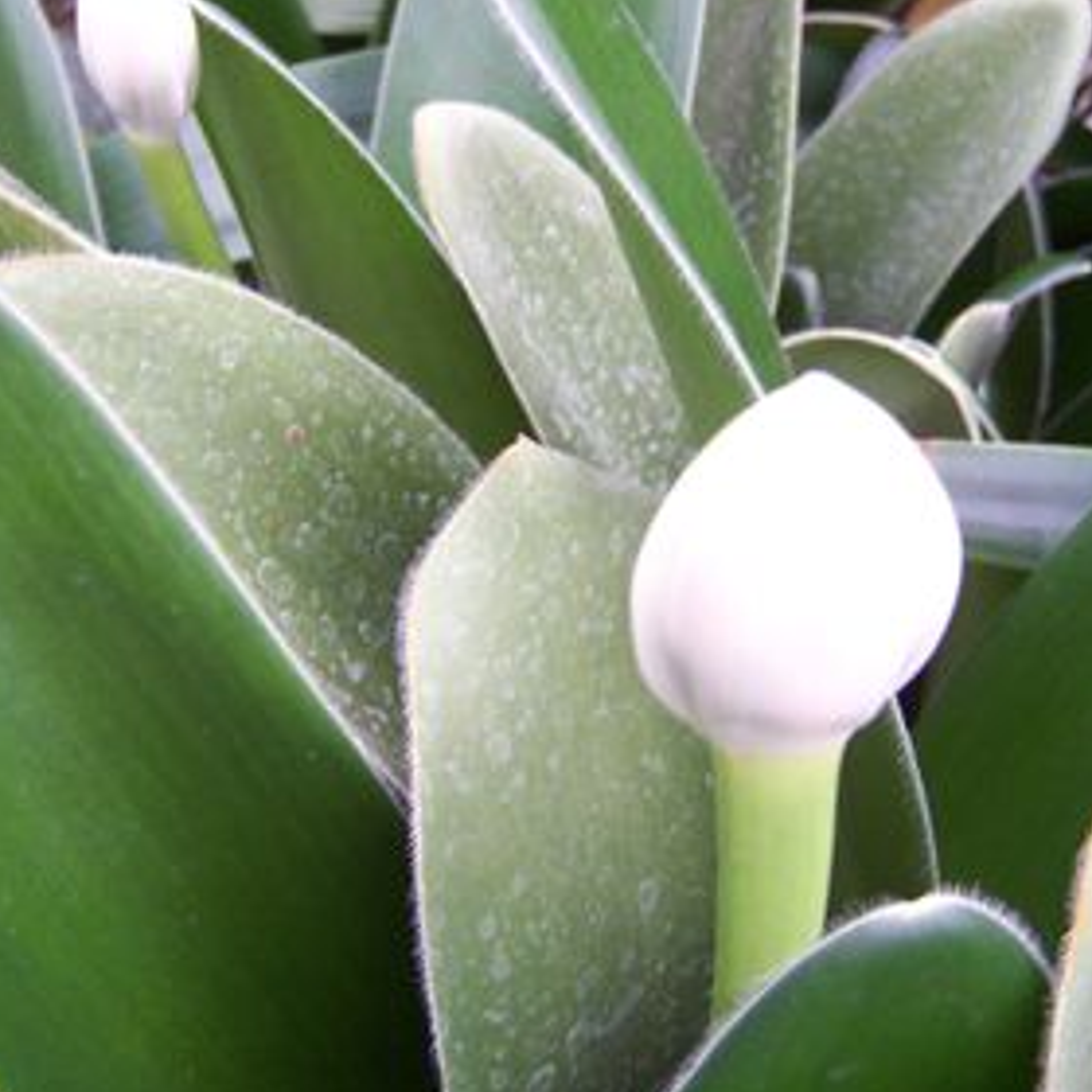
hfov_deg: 35.4
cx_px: 538
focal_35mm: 48
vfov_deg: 35.3
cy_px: 460
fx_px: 1713
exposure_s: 1/15
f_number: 2.8
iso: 140
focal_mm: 6.3
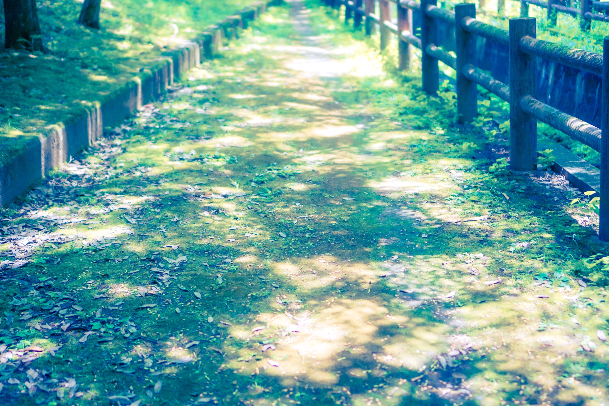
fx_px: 888
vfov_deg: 25.8
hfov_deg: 37.9
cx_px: 304
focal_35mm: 52
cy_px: 203
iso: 100
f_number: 1.8
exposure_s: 1/500
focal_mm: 35
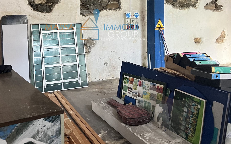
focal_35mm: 39
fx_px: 246
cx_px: 92
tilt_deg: -2.1
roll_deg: +1.1
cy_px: 27
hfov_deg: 50.1
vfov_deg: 31.8
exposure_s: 1/59
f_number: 1.5
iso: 500
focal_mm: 5.7
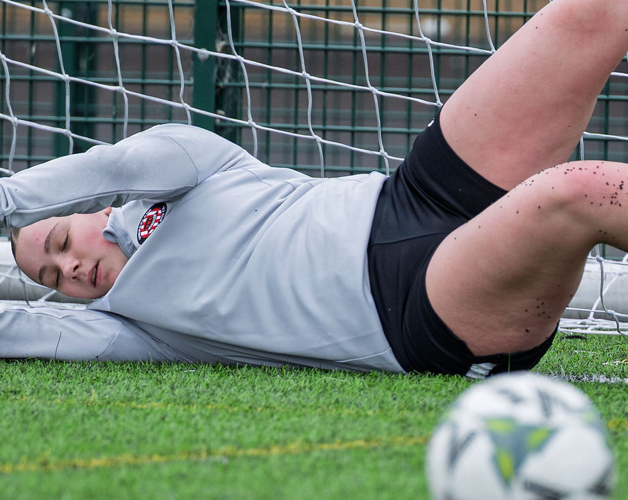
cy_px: 403
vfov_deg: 1.5
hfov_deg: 1.9
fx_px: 19273
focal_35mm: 1039
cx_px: 534
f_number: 2.8
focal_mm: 200
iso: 140
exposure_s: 1/800
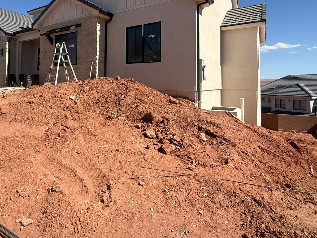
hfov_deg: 69.6
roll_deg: -0.8
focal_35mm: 24
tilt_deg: +1.4
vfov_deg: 55.4
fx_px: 220
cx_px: 106
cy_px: 76
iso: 50
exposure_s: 1/1848
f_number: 2.2
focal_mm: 2.22
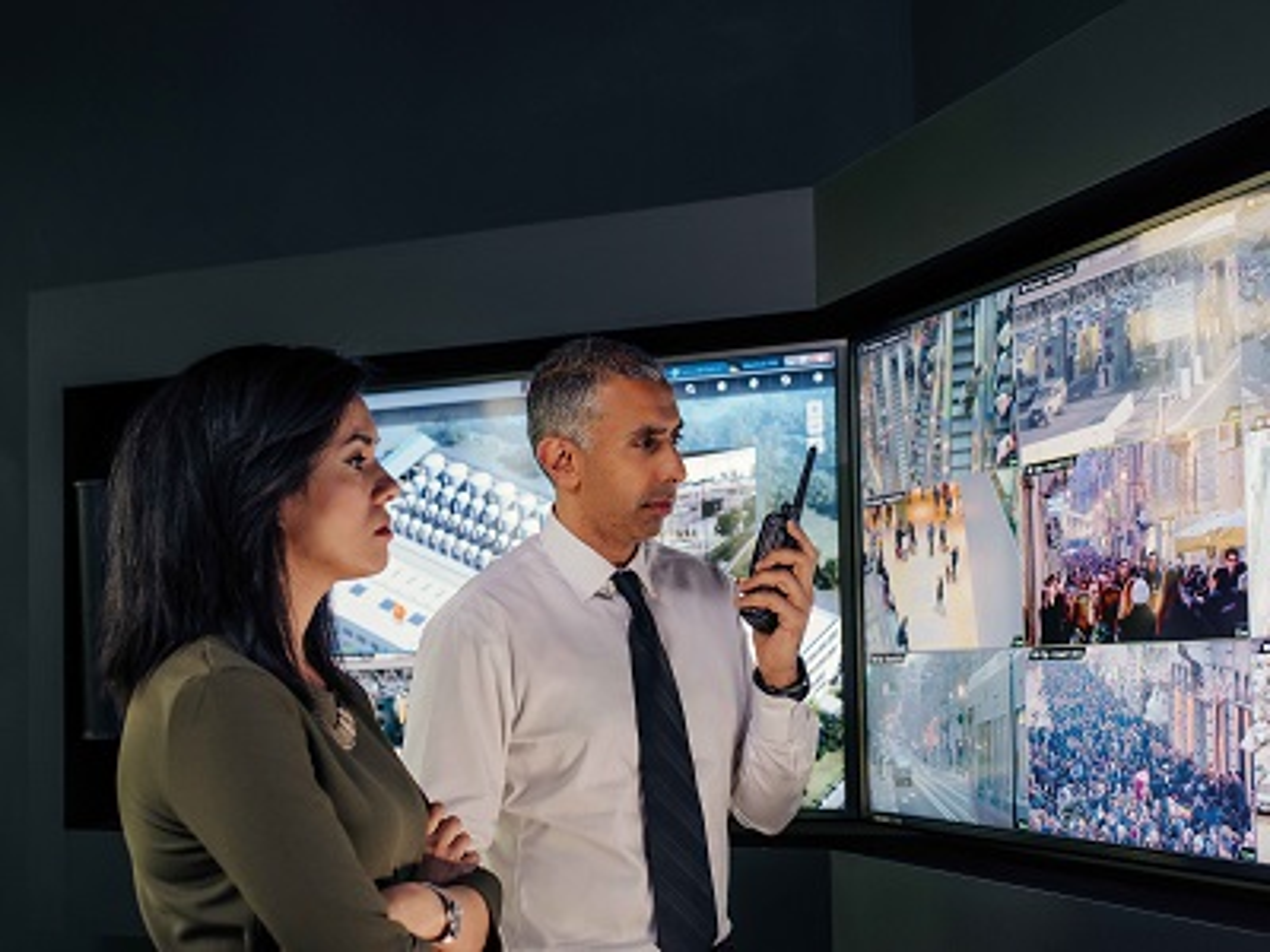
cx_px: 635
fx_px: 1578
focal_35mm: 43
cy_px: 476
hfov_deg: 43.9
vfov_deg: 33.6
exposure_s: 1/125
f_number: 4.5
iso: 1250
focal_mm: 55
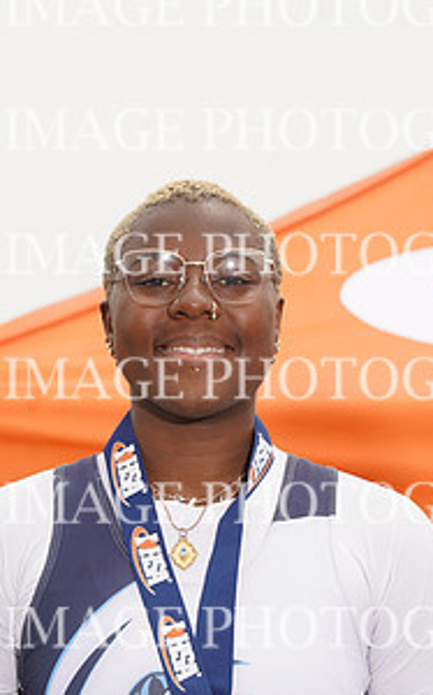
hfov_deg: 6.3
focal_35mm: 207
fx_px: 3916
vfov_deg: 10.1
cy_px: 565
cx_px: 186
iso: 100
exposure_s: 1/200
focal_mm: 105
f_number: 8
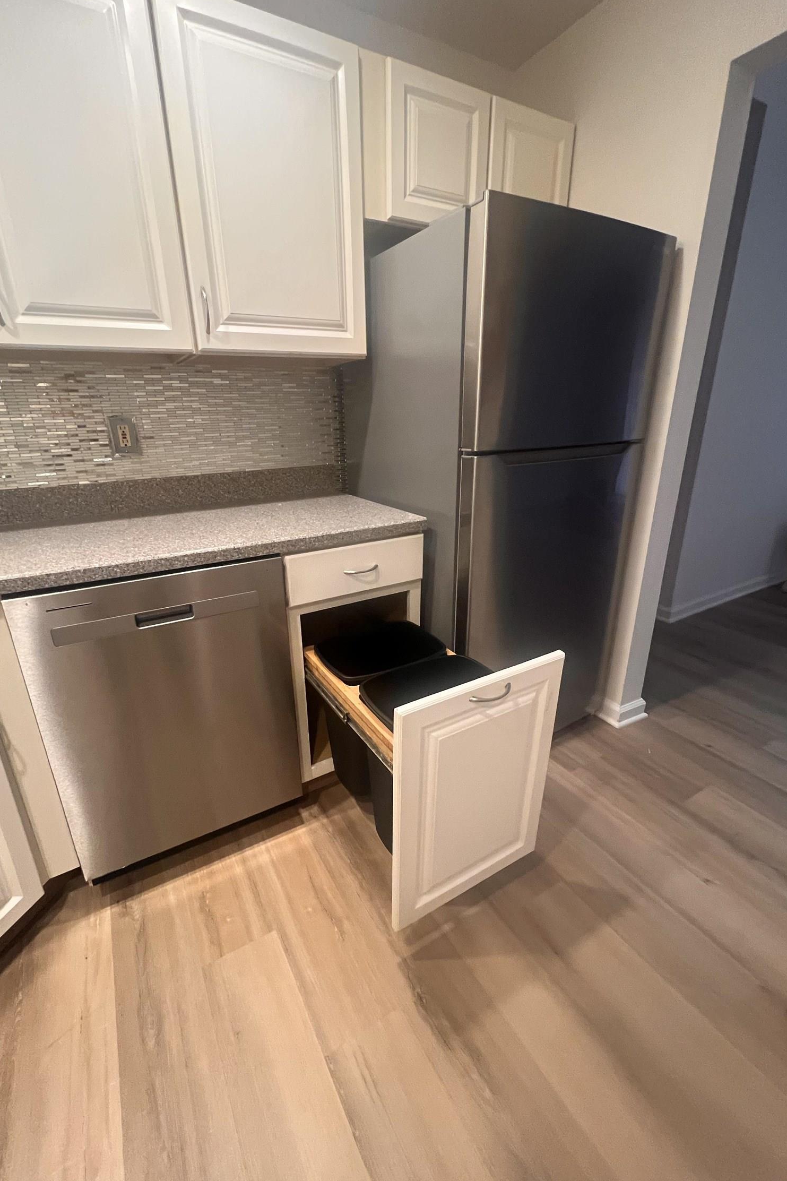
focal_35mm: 14
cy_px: 598
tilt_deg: -19.5
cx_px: 373
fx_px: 459
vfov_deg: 104.3
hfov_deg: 81.1
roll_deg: +2.6
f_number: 1.8
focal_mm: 1.57
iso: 400
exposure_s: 1/60
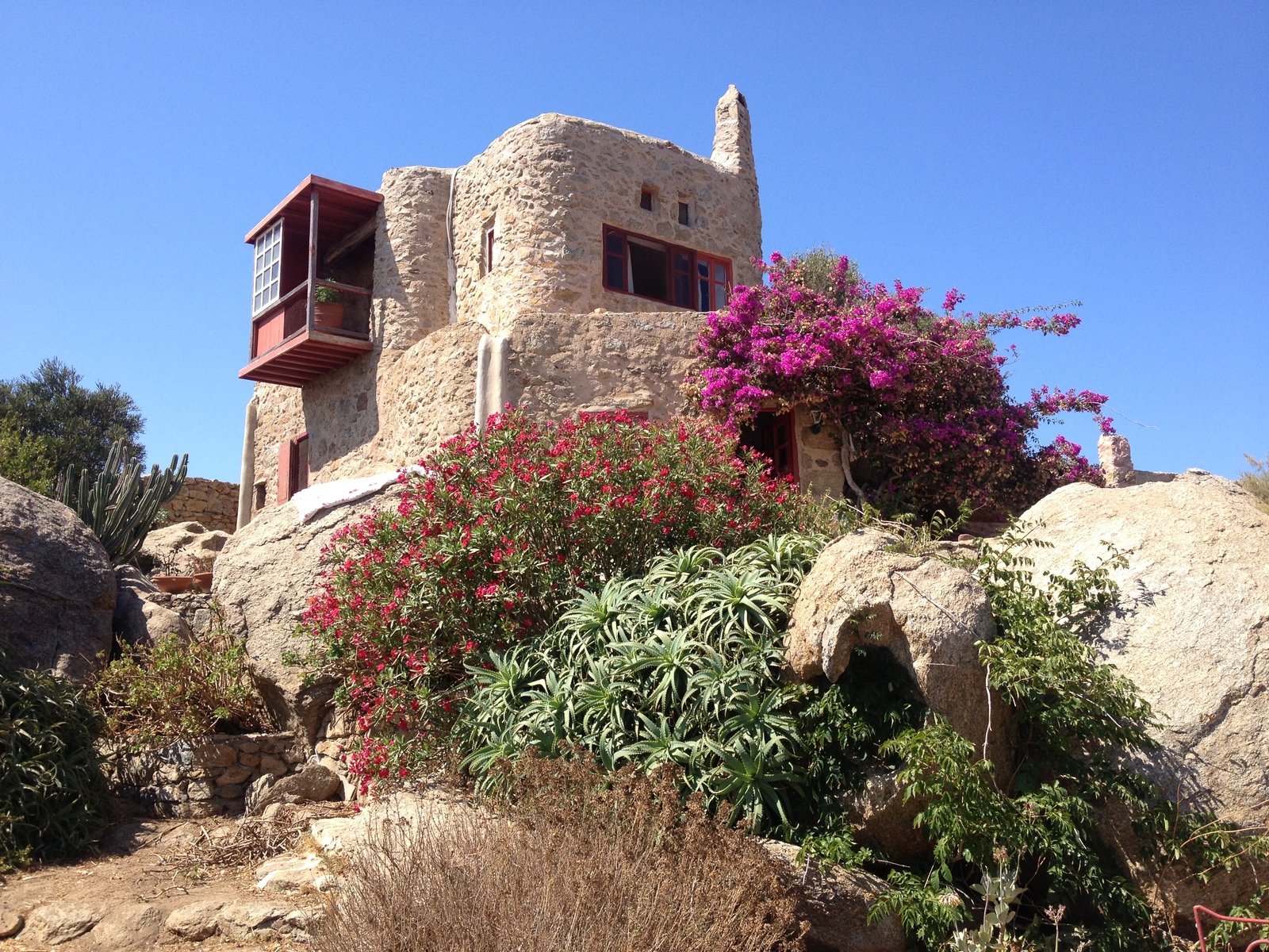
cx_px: 634
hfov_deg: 52.6
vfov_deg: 40.7
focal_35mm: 35
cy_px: 476
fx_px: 1283
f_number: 2.4
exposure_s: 1/920
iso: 50
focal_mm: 4.28
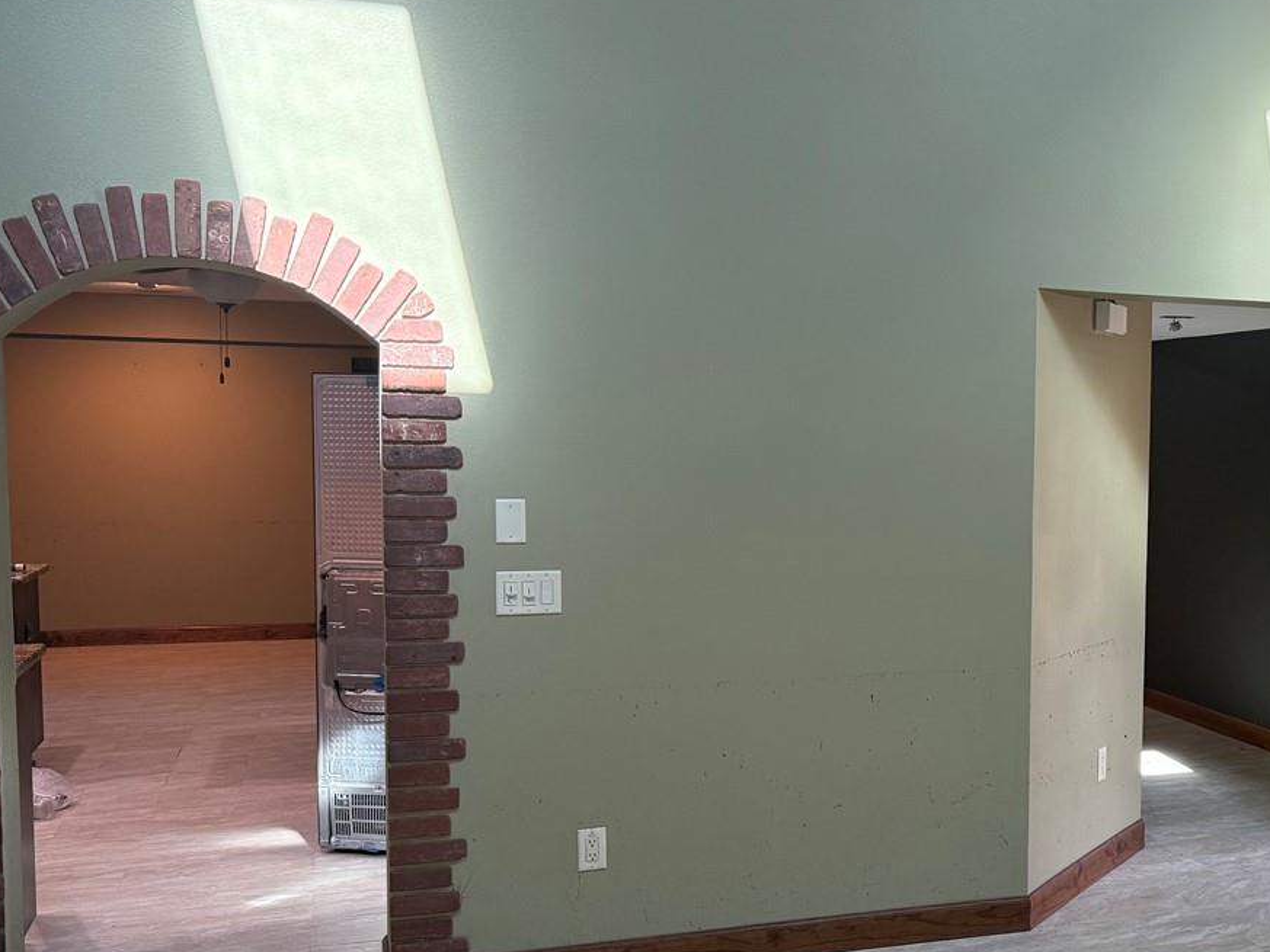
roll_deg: -1.0
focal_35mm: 44
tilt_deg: -3.8
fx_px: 1615
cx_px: 1055
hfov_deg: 40.8
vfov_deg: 32.8
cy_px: 573
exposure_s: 1/122
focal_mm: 6.76
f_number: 1.78
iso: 200
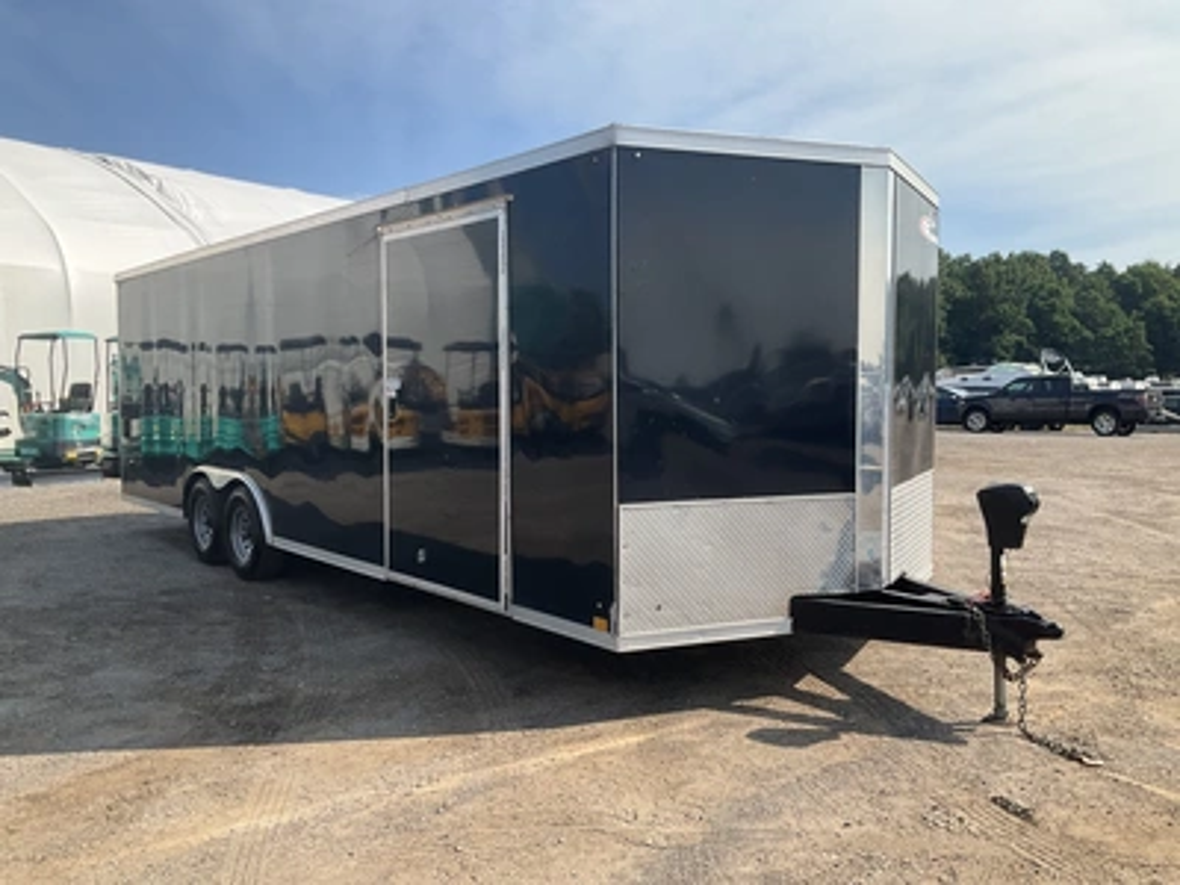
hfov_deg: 61.7
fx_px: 989
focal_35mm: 29
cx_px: 590
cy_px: 442
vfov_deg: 48.2
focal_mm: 3
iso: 25
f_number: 1.8
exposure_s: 1/1377
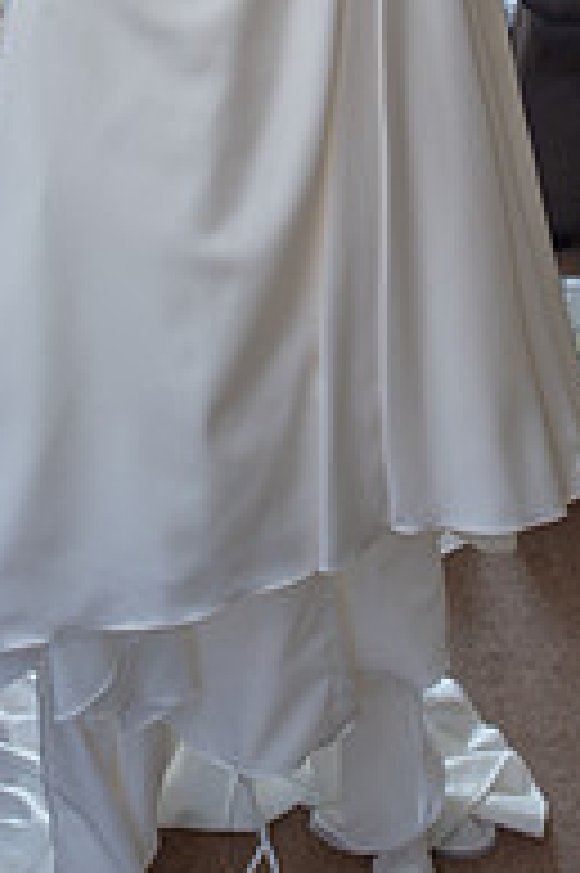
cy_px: 36
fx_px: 1961
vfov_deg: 24.1
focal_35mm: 81
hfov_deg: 16.8
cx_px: 236
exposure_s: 1/100
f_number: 3.5
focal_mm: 35
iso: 100
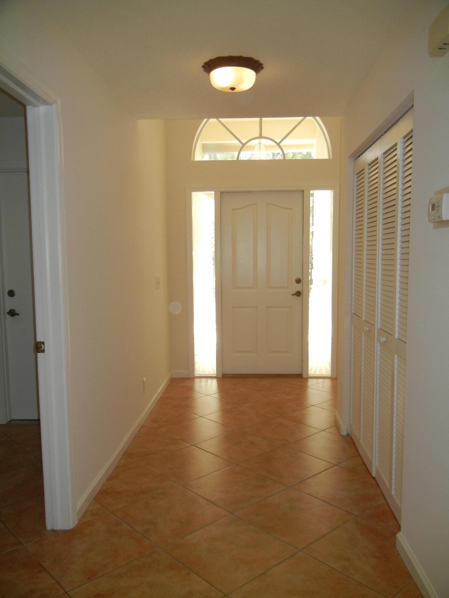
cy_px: 299
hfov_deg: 46.8
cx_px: 224
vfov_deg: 60.0
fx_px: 519
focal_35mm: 30
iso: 160
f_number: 3.5
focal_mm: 5.4
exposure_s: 1/93.5
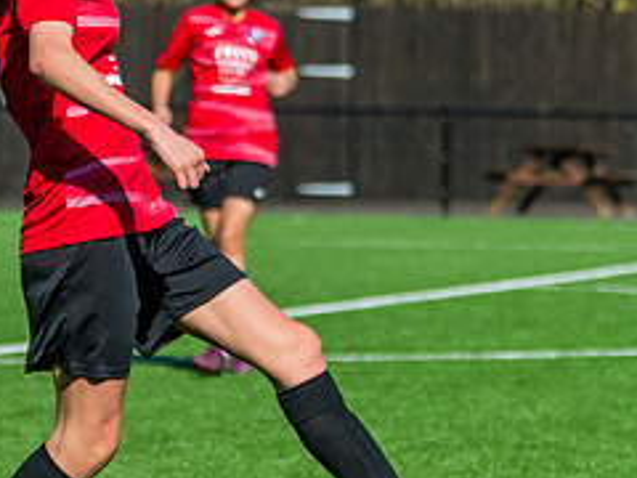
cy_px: 352
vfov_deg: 4.2
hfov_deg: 5.6
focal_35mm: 355
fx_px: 6533
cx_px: -32
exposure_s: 1/3200
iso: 400
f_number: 5
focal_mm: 112
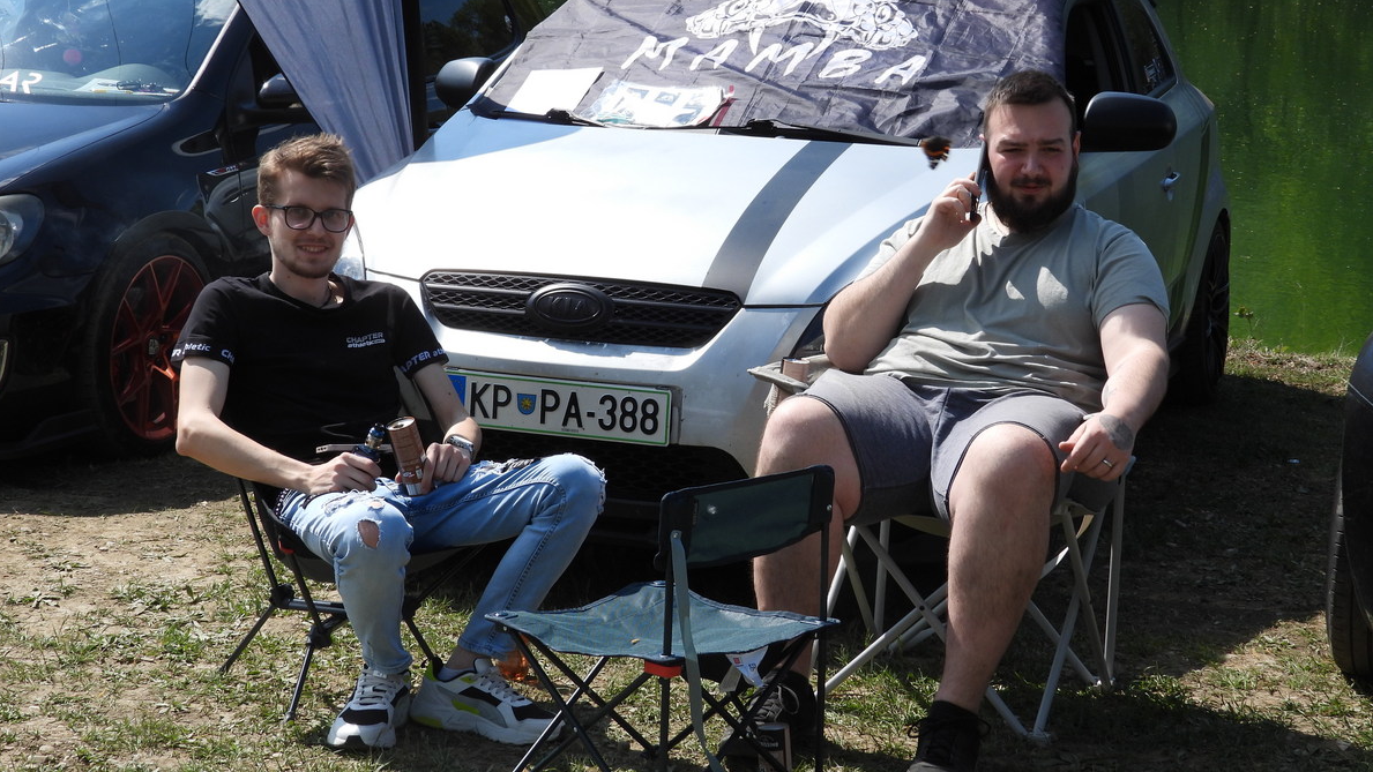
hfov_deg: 27.5
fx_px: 2803
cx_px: 681
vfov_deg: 15.7
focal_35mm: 77
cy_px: 331
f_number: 3.5
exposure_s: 1/1000
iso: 100
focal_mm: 12.6
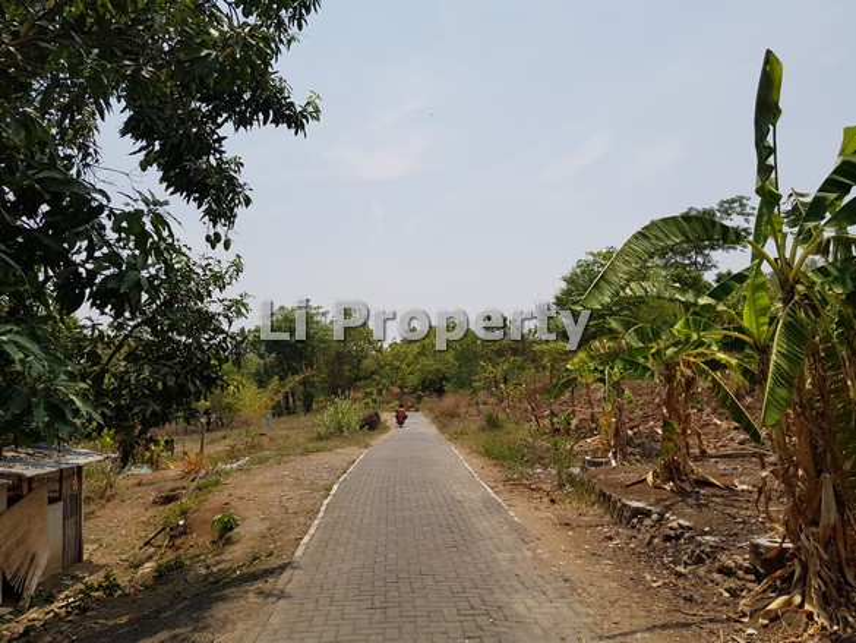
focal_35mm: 26
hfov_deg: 67.3
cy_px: 322
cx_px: 428
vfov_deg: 53.1
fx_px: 643
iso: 40
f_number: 1.7
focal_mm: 4.3
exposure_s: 1/3376
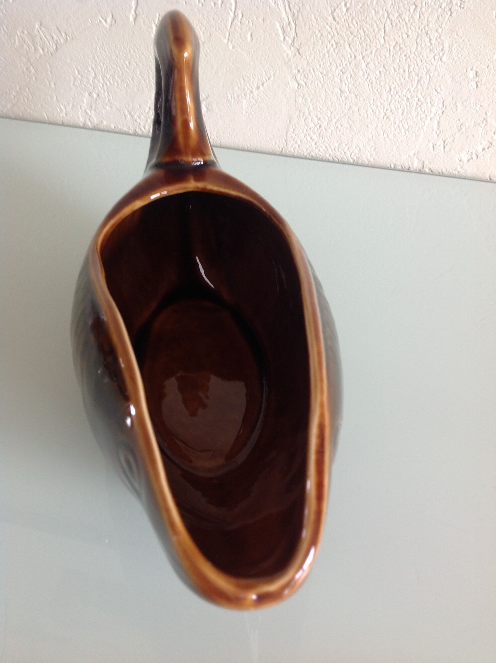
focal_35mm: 35
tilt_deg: -42.4
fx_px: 670
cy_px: 332
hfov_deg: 40.6
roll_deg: +0.1
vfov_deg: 52.7
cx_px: 248
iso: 80
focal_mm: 4.28
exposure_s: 1/15
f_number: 2.4
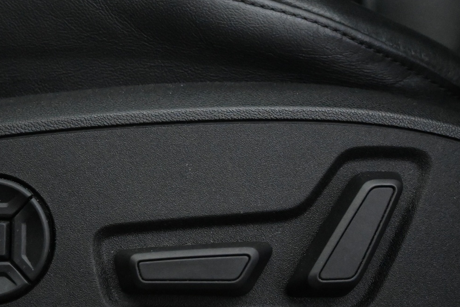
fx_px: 770
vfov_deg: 22.4
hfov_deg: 33.1
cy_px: 220
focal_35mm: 60
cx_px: 173
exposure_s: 1/40
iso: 7200
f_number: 4.2
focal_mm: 24.5
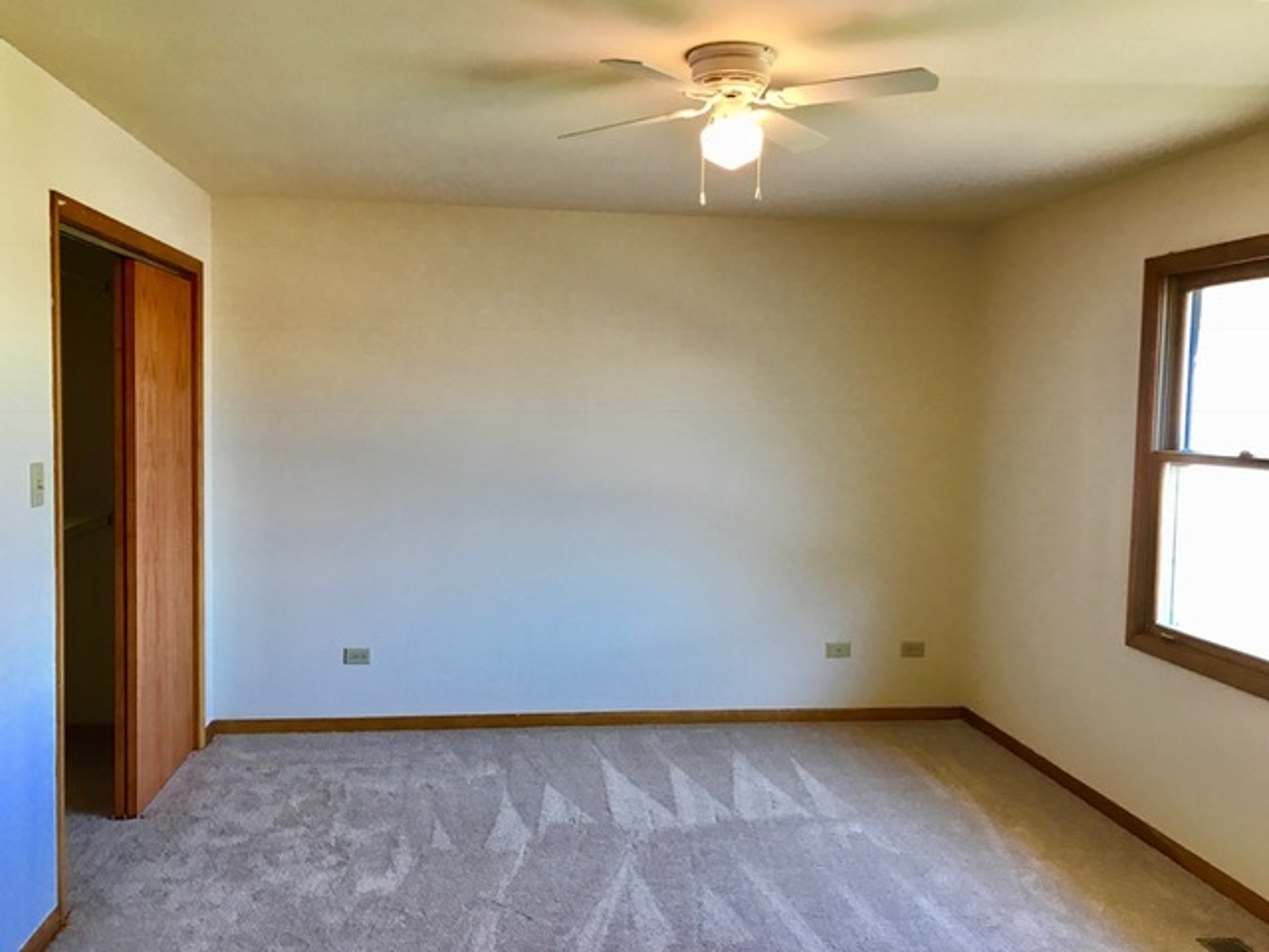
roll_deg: +0.9
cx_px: 634
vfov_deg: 49.7
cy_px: 476
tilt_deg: -5.3
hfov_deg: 63.4
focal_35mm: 28
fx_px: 1026
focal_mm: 3.99
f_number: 1.8
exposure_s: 1/30
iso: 32
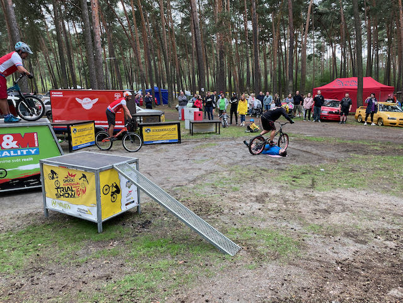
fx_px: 303
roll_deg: +1.4
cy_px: 152
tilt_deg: -11.9
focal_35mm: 26
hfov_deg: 67.3
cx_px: 202
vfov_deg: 53.1
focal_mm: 4.2
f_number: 1.6
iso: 40
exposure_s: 1/121
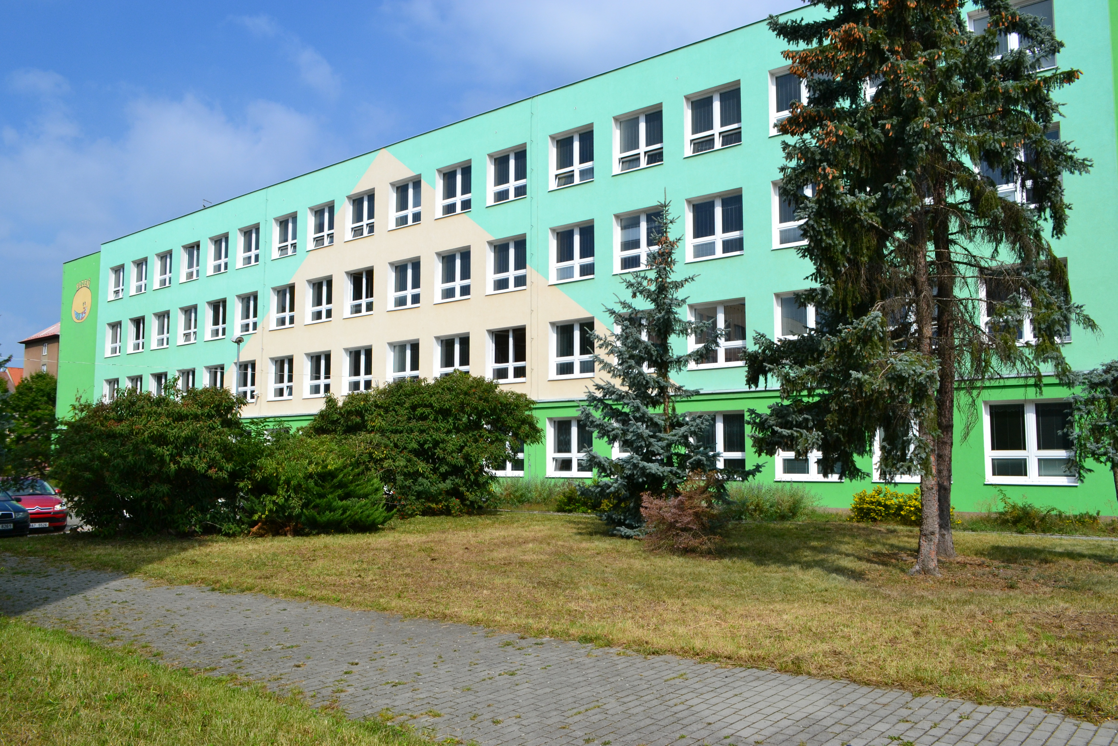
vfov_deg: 47.9
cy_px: 373
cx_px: 559
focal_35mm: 27
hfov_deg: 67.4
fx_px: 838
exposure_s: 1/500
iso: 360
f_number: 11
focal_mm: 18
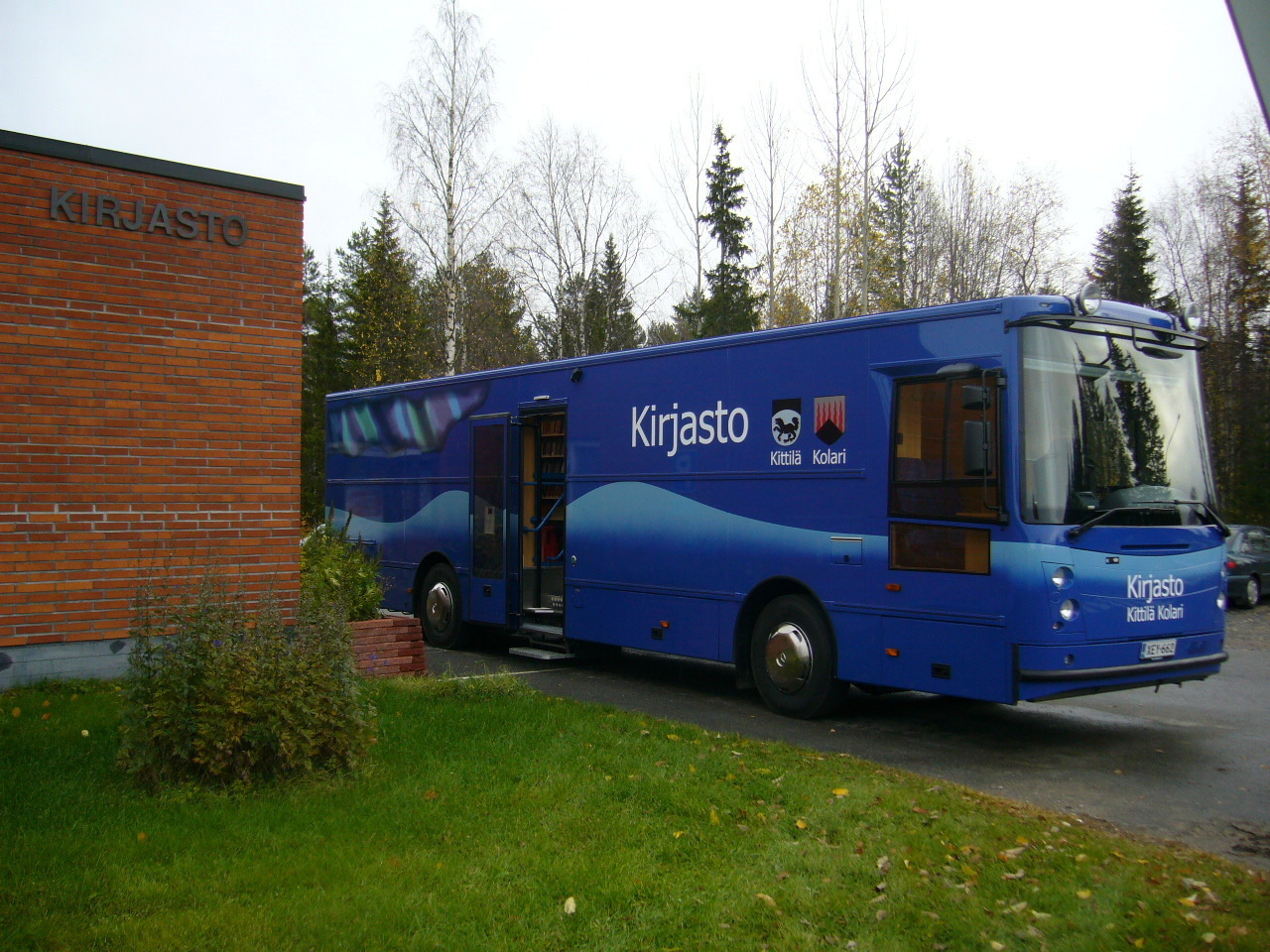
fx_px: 1284
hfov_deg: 52.6
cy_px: 476
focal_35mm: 35
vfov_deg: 40.7
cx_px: 635
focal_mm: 5.8
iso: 80
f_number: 2.8
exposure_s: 1/320
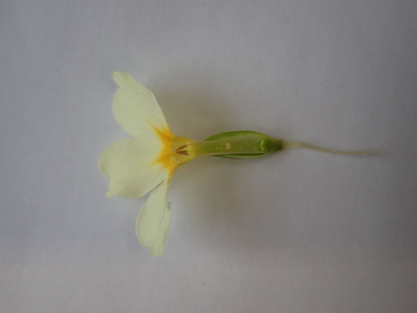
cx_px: 208
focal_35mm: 30
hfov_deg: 60.0
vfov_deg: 46.8
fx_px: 361
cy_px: 156
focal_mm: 5.5
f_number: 2.3
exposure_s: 1/125
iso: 125
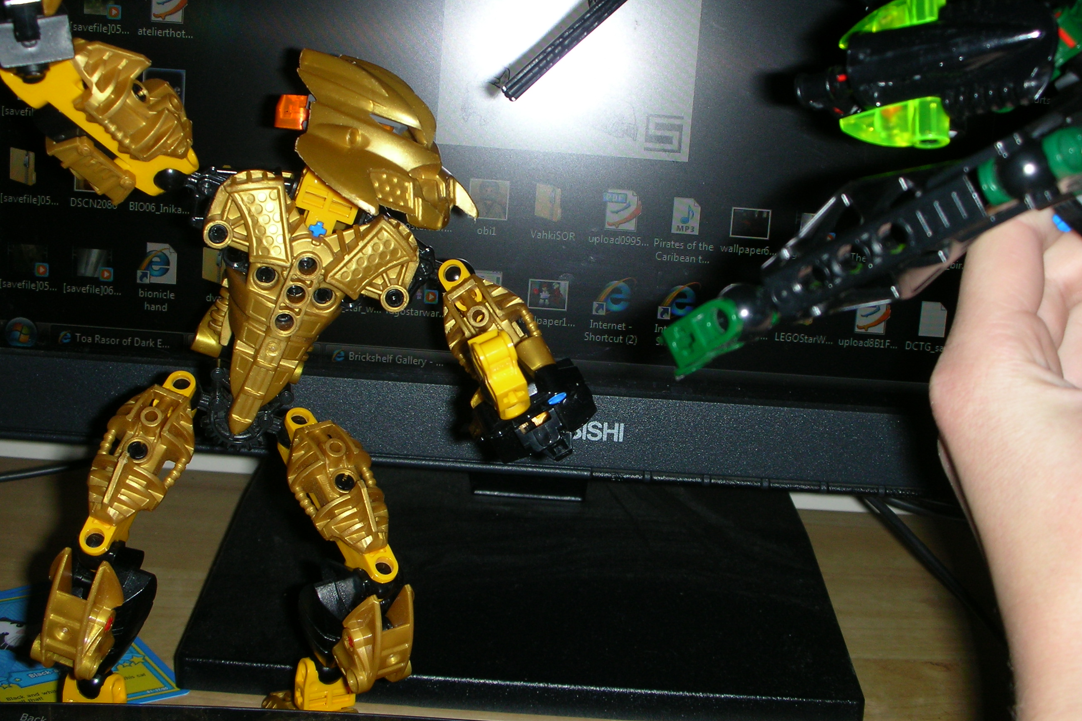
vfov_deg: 26.0
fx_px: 1563
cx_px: 546
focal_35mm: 52
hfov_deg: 38.2
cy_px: 318
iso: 50
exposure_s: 1/60.1
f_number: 3.5
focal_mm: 7.7
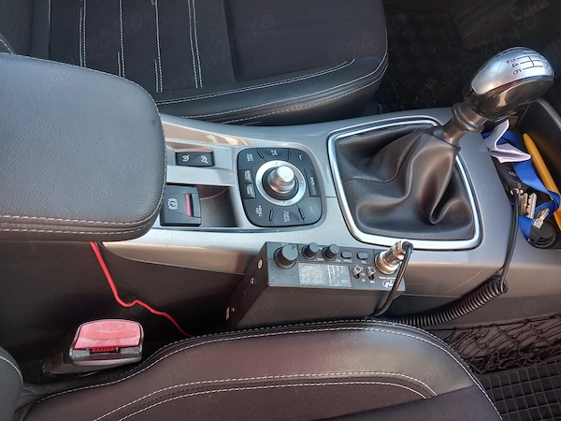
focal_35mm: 27
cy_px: 210
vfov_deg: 51.4
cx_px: 280
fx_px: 438
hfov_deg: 65.3
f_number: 1.8
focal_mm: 4
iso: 80
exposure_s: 1/50
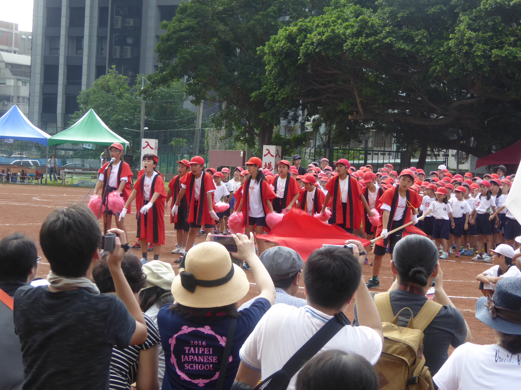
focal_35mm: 92
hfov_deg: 21.3
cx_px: 259
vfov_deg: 16.1
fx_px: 1385
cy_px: 195
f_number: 4.8
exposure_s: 1/250
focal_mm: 15
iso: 200
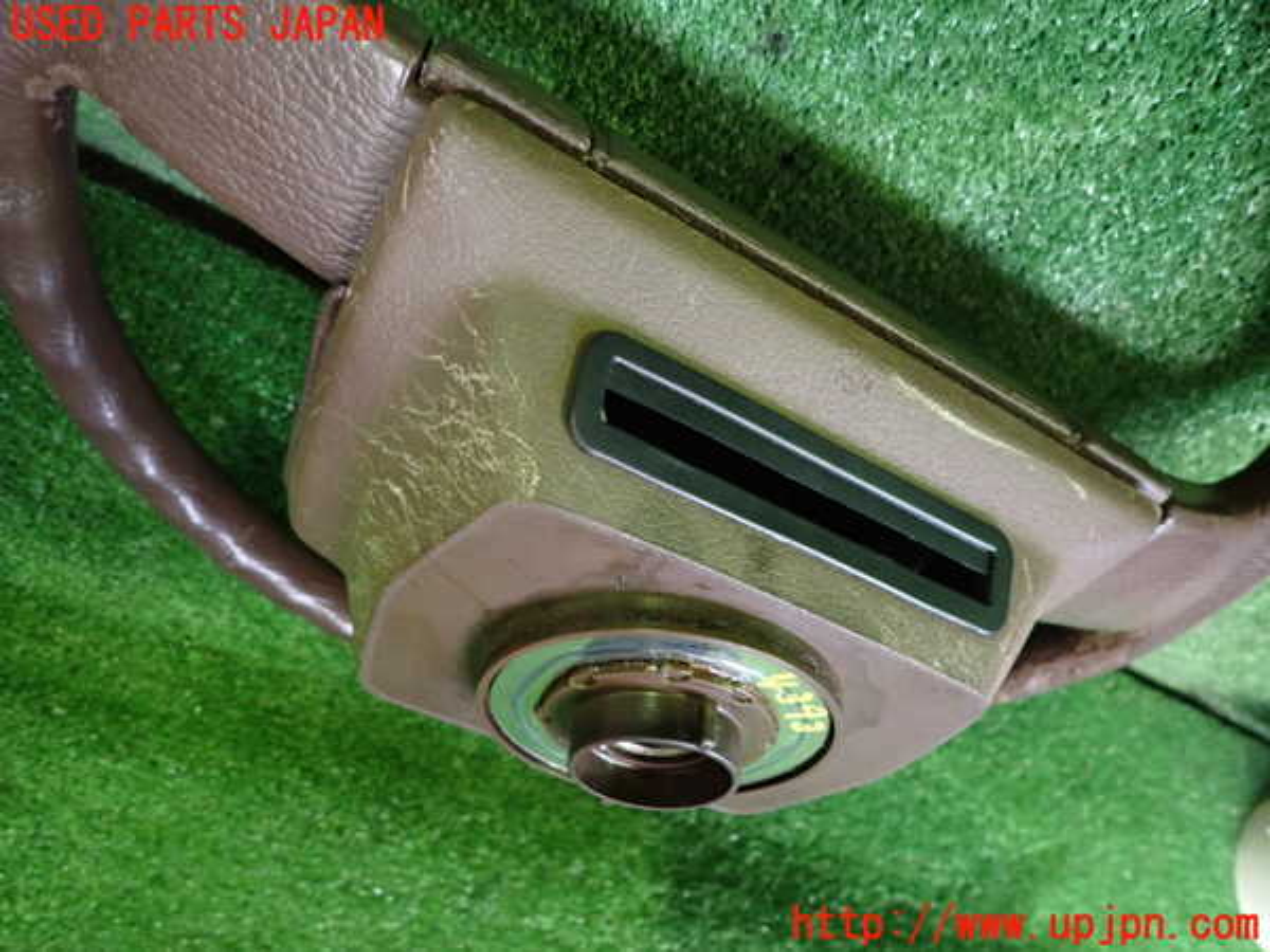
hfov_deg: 69.4
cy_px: 476
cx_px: 635
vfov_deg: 54.9
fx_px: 917
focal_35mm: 25
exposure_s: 1/30
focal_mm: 4.5
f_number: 2
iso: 800
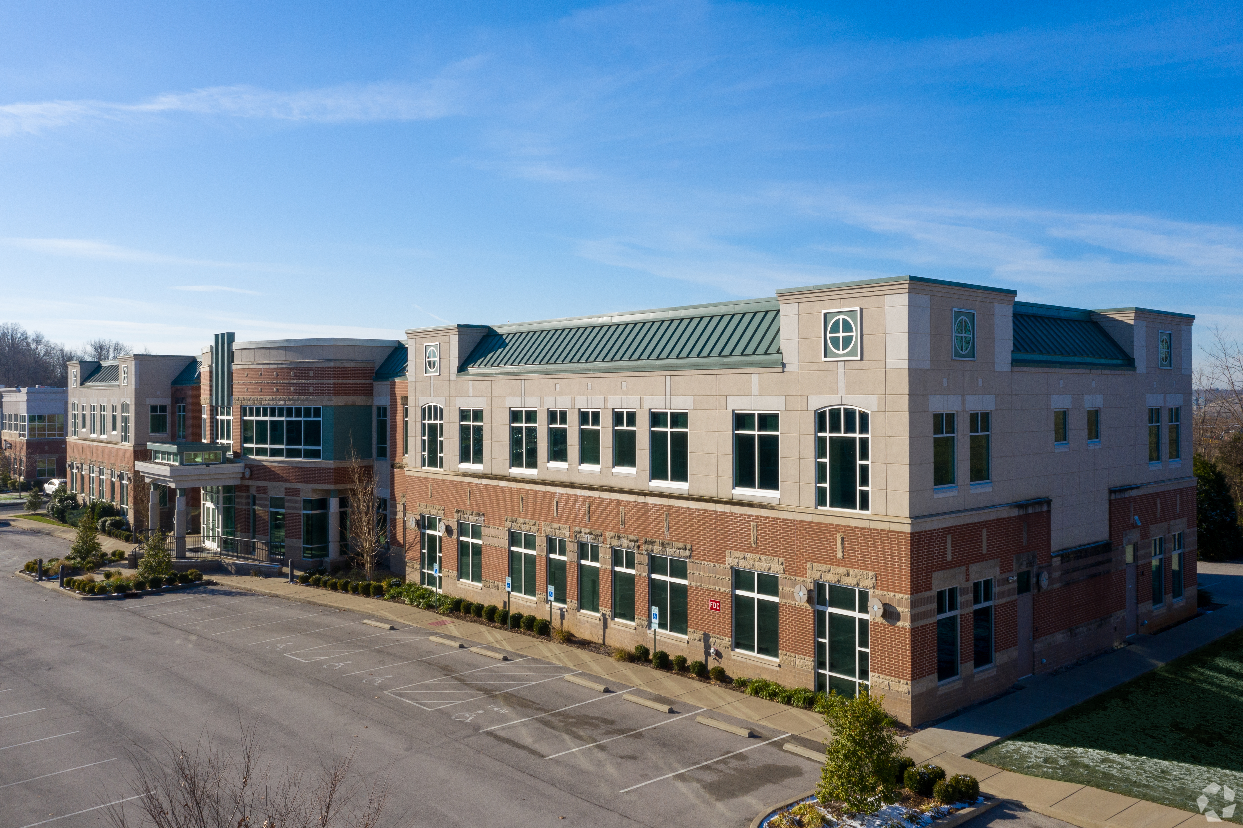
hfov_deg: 65.5
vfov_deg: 46.4
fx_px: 966
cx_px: 622
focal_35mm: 28
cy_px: 414
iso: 100
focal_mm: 10.26
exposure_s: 1/200
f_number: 8
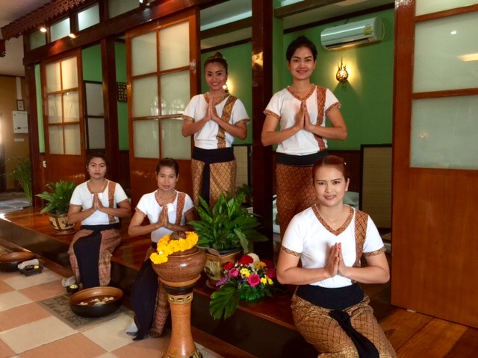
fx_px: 400
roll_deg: +0.0
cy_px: 179
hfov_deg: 61.7
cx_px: 239
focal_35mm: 29
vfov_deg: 48.2
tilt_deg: -3.8
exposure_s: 1/17
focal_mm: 4.15
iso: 80
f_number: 2.2
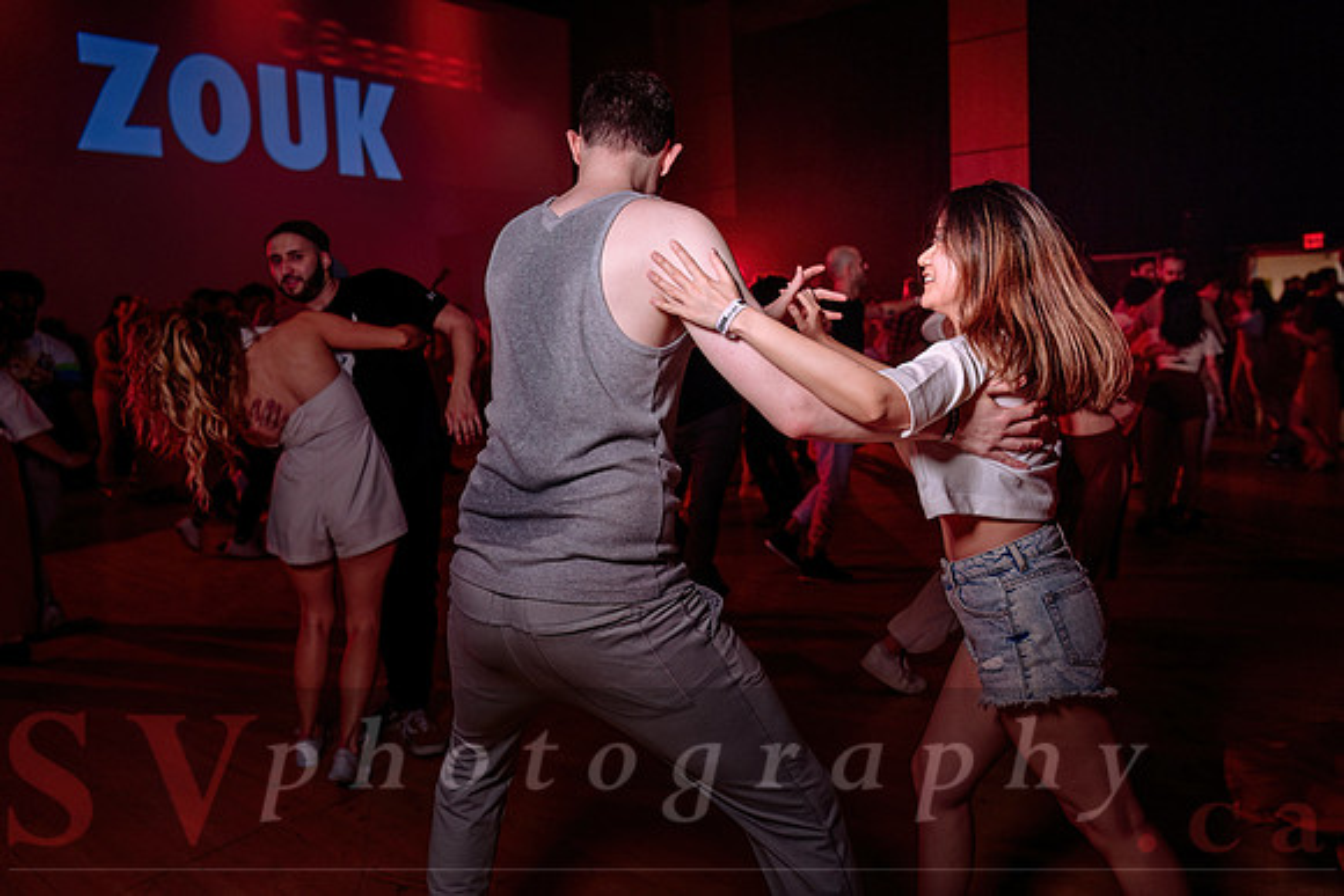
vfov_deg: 44.9
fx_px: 1083
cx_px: 749
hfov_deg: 63.5
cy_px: 396
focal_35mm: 29
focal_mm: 26
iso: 1000
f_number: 3.2
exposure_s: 1/100
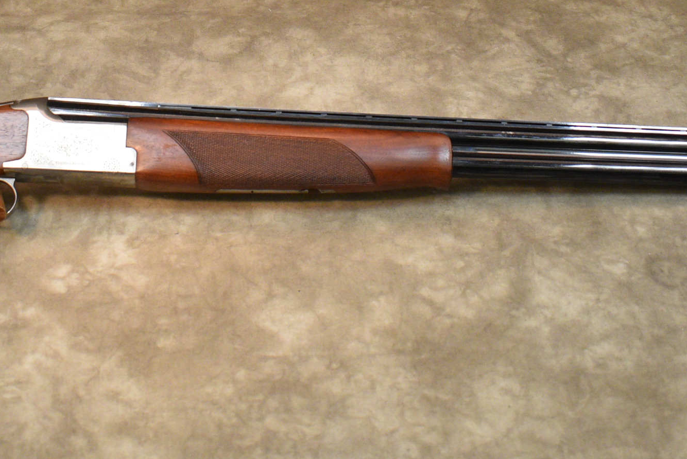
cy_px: 21
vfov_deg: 18.1
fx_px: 1413
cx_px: 198
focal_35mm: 74
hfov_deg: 27.1
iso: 1250
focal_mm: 22
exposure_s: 1/125
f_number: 3.8
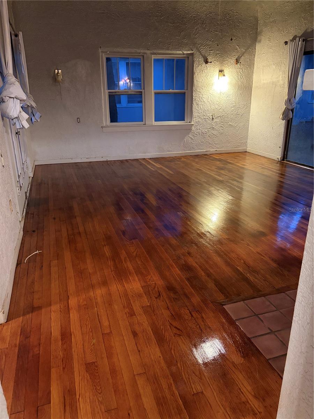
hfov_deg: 53.1
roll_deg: +0.2
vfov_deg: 67.3
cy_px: 210
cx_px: 157
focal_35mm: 26
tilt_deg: -20.3
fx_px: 314
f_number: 1.6
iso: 640
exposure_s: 1/30
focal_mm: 5.96
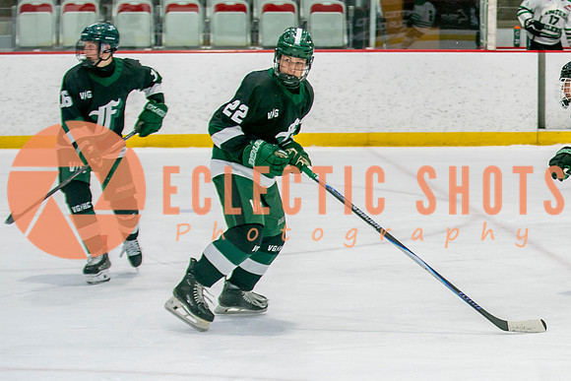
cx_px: 614
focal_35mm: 165
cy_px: 240
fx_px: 2617
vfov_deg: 8.3
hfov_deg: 12.3
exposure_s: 1/640
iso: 500
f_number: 3.2
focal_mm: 70
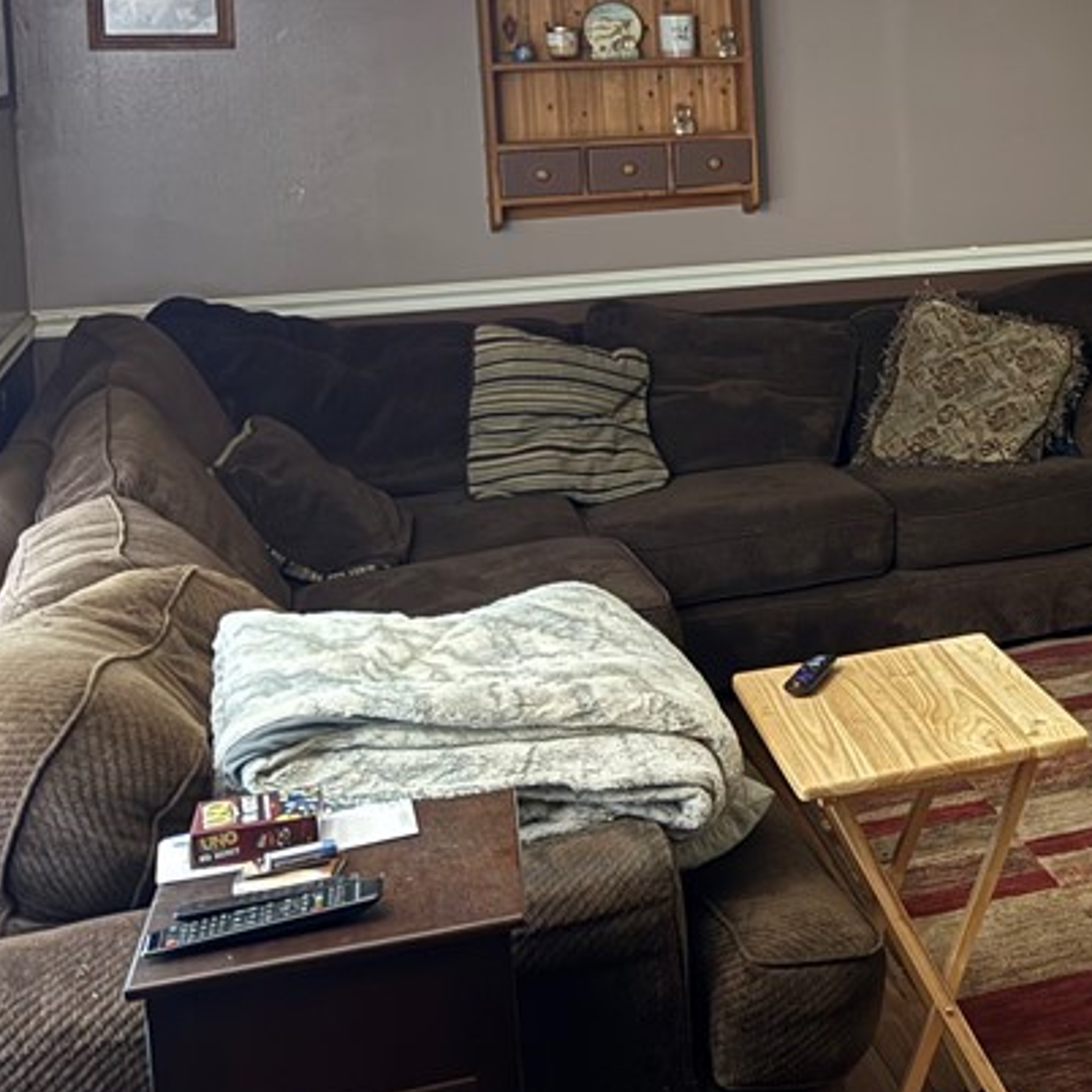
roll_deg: +1.6
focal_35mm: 54
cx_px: 1263
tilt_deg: -4.2
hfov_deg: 28.2
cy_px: 174
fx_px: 1927
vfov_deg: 30.6
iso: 2000
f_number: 1.78
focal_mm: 6.76
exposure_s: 1/17
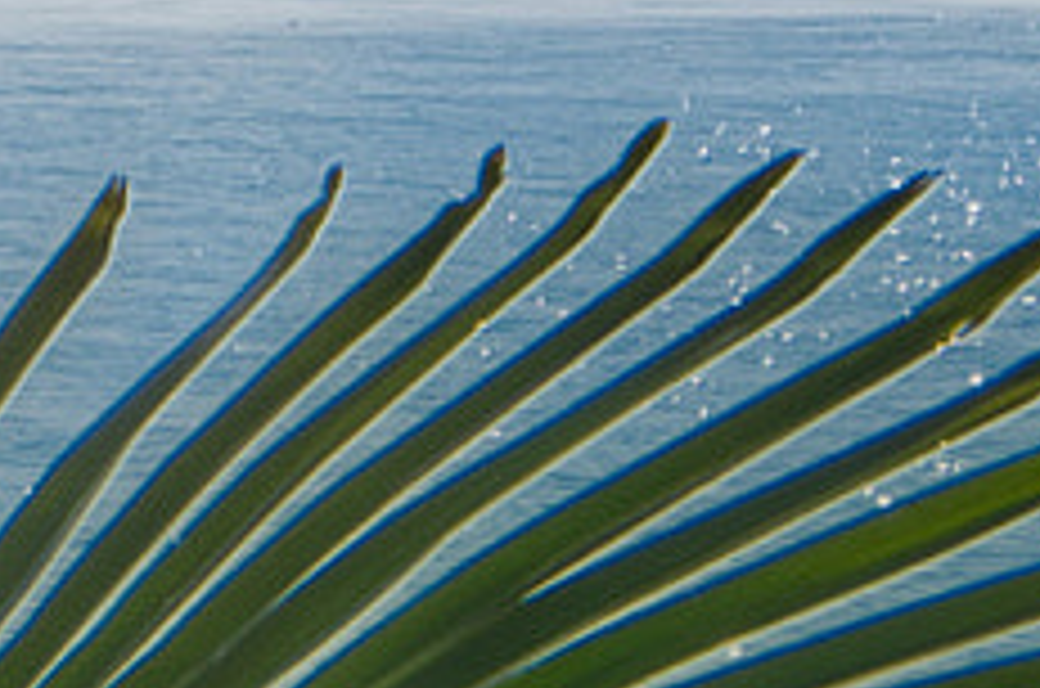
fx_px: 7178
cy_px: -164
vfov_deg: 5.5
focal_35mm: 249
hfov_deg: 8.2
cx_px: -405
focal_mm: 24
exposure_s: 1/250
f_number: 13
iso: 100
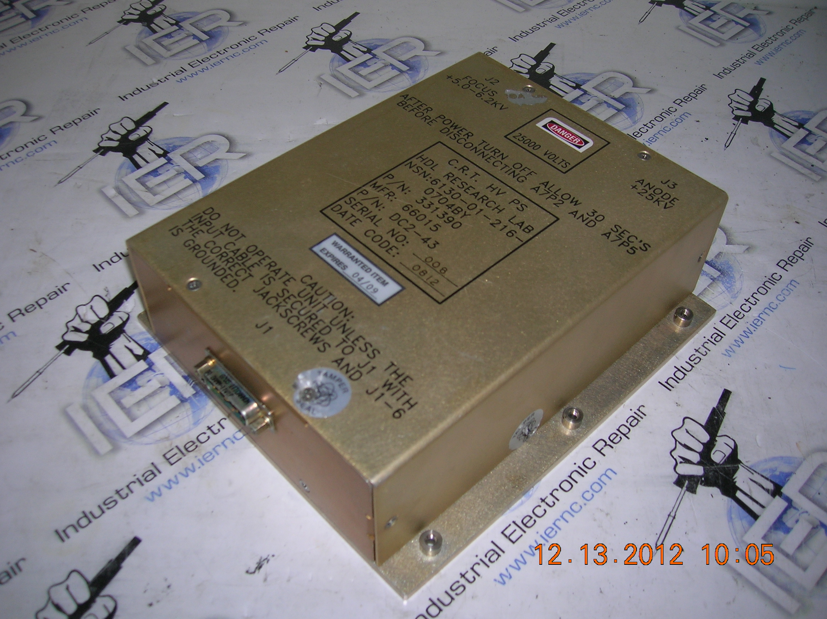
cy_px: 310
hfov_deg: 54.0
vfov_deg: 41.7
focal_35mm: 34
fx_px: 812
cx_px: 414
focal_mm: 5.7
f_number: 2.9
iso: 50
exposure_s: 1/60.1
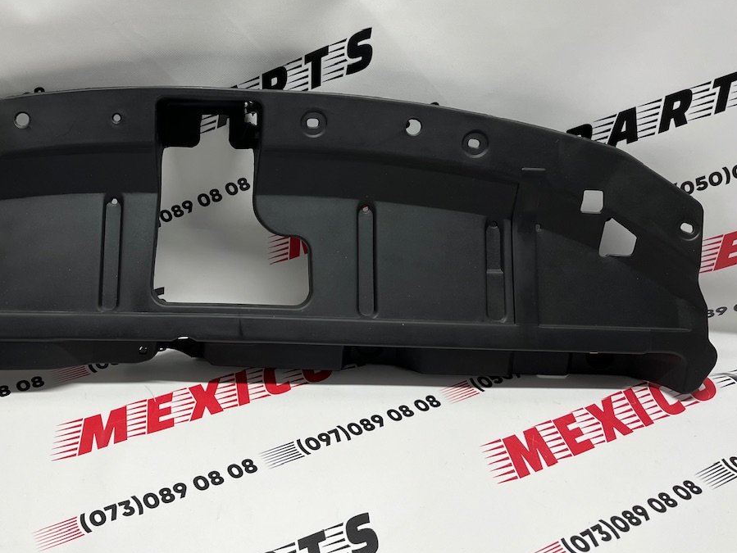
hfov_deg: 48.9
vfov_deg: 38.3
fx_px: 788
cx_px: 223
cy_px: 194
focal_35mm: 37
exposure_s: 1/100
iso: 50
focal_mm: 5.1
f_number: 1.6
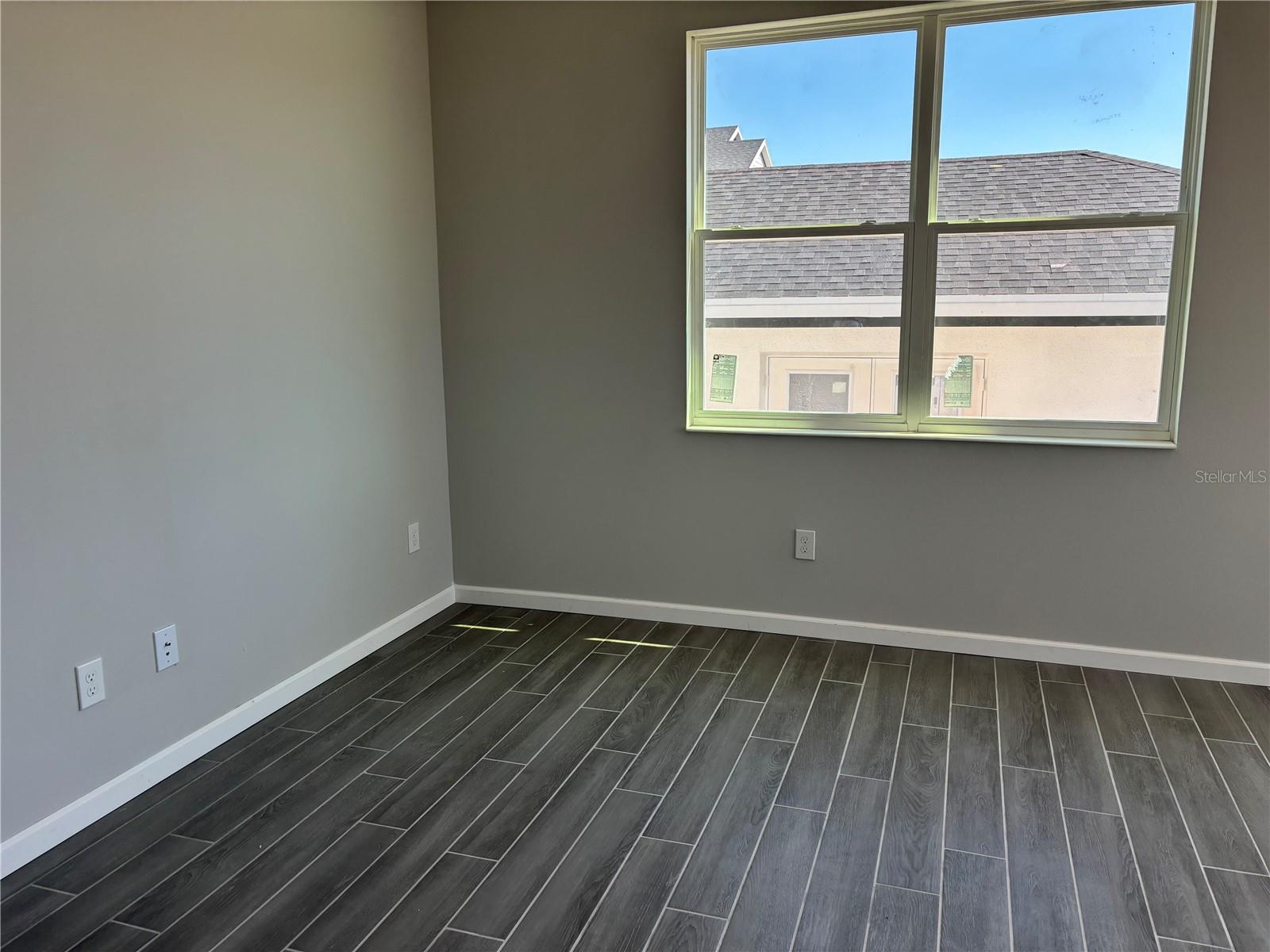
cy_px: 476
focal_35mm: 26
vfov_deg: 53.1
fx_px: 954
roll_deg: +0.9
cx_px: 635
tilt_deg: -6.2
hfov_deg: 67.3
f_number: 1.6
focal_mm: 5.96
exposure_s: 1/439
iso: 50
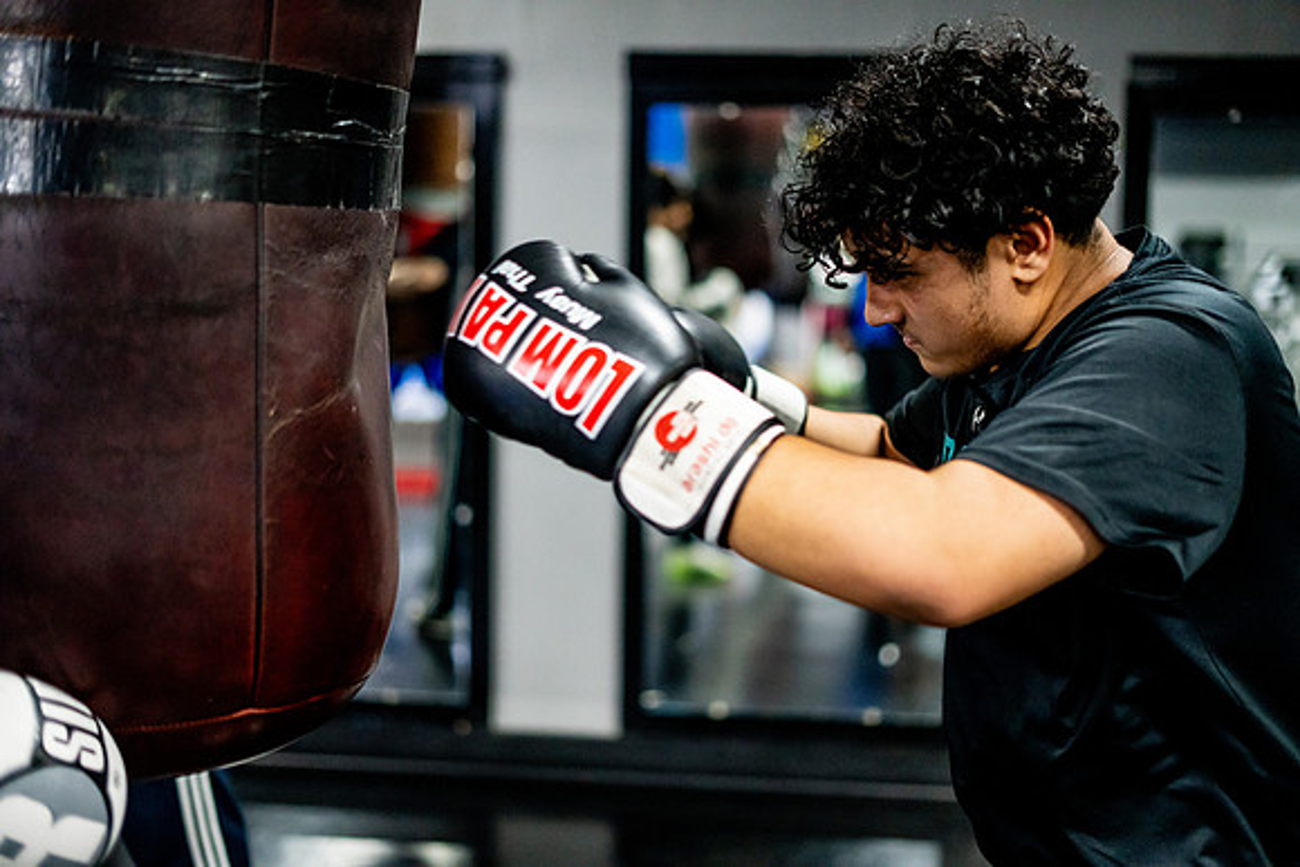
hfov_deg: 39.6
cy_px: 434
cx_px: 650
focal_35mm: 50
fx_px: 1806
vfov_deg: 27.0
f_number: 1.8
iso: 5000
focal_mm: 50
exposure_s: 1/500
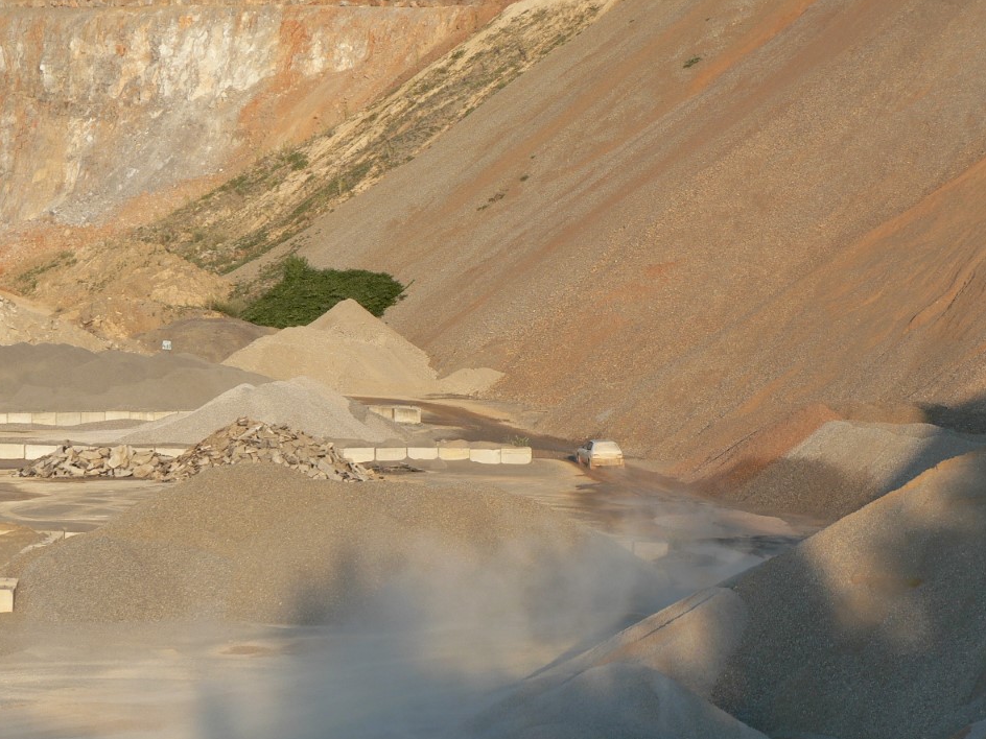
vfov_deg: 12.9
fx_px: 3276
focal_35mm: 115
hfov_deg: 17.1
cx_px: 474
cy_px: 362
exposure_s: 1/250
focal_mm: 17.7
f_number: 4
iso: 80
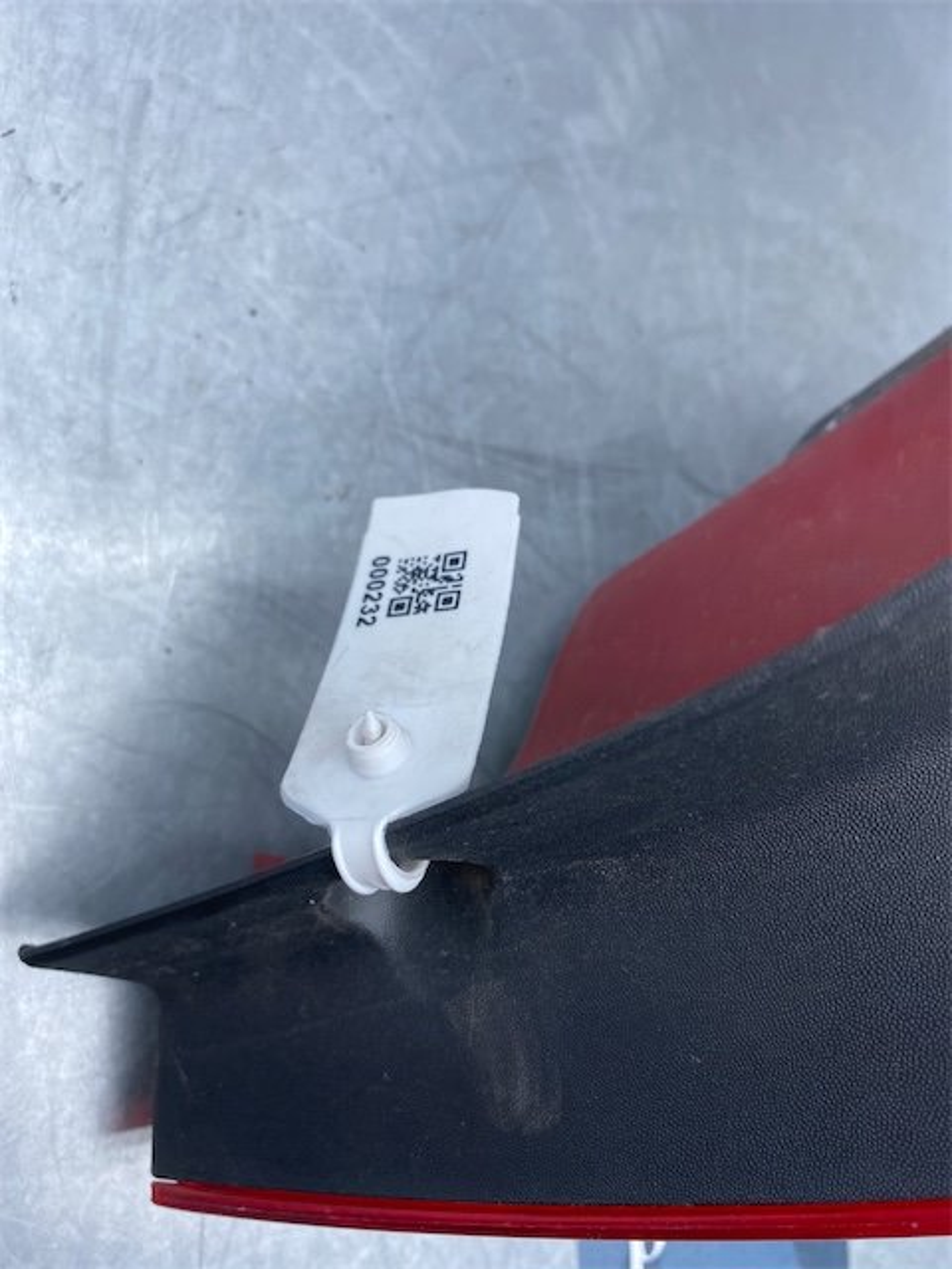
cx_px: 476
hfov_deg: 53.1
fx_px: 953
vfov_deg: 67.3
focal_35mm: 26
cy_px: 634
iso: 32
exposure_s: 1/384
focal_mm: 4.25
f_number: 1.8
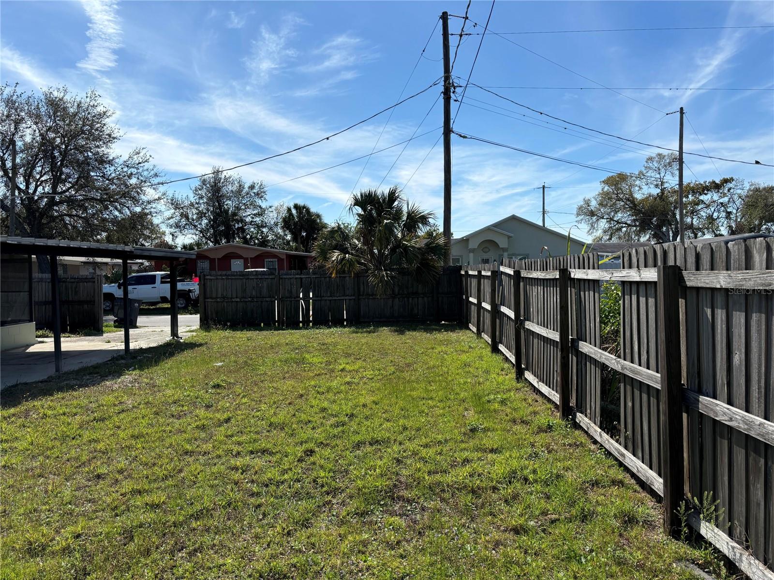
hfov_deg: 67.3
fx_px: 581
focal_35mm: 26
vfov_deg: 53.1
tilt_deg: +2.4
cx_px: 387
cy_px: 290
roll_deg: +1.3
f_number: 1.6
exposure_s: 1/4082
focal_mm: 5.96
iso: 50
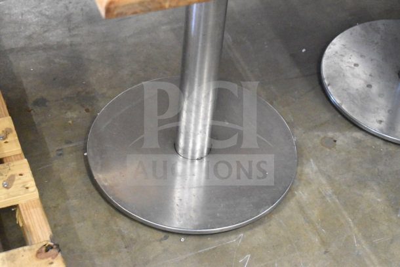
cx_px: 200
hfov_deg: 28.1
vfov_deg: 18.9
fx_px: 800
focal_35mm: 72
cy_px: 134
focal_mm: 48
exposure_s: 1/80
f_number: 5.3
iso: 14400
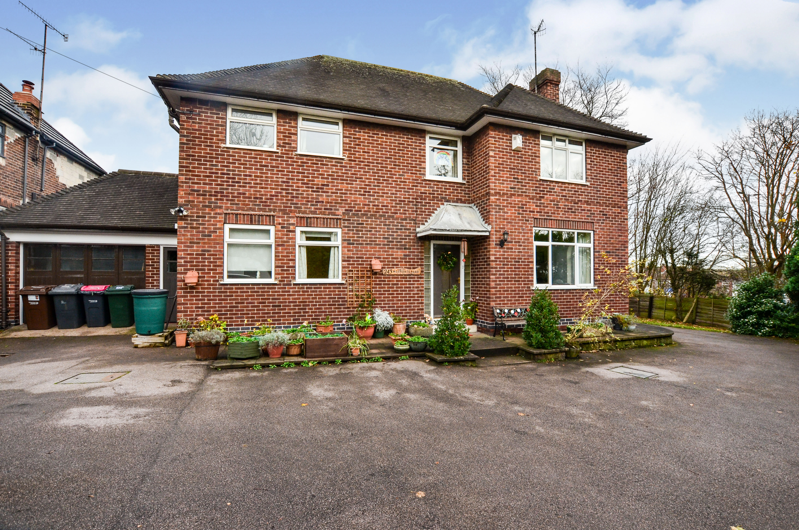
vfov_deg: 77.1
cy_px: 265
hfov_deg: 100.5
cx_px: 400
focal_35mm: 15
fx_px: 332
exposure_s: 1/90
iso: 400
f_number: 8
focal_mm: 10
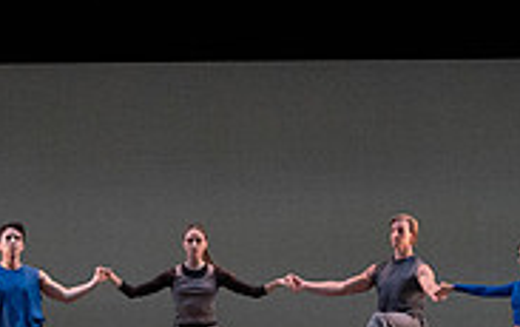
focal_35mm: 290
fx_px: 4116
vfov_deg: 4.5
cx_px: 82
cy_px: 109
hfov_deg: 7.2
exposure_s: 1/400
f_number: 8
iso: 8000
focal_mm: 90
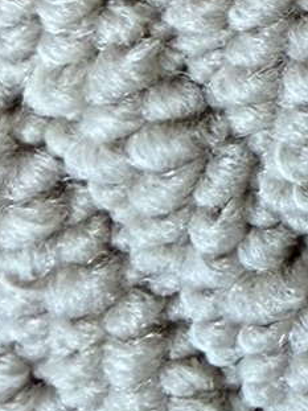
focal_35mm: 158
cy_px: 17
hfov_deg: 7.8
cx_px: 1007
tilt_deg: -69.6
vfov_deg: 12.4
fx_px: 1876
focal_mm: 2.22
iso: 64
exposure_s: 1/100
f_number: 2.2
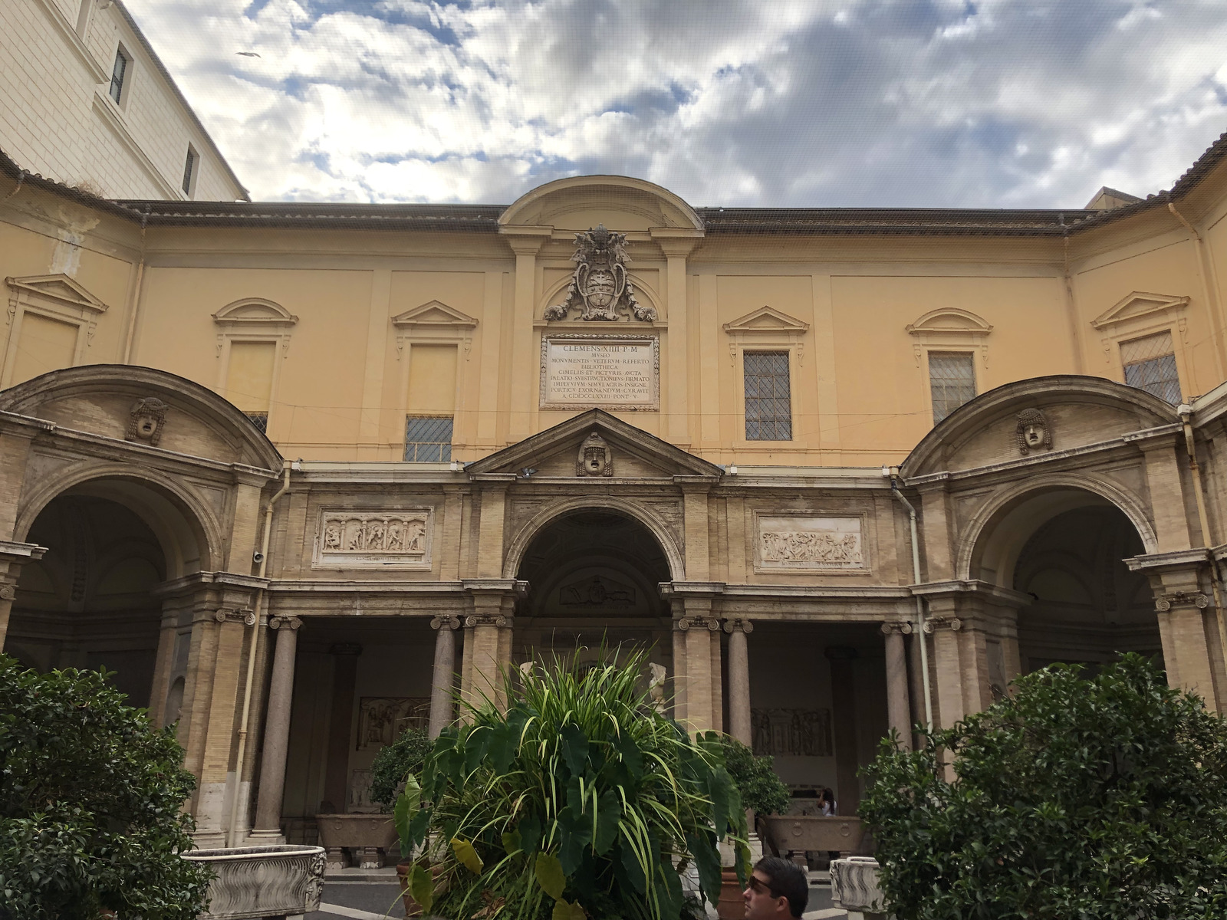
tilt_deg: +16.8
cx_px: 614
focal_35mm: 28
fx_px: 992
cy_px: 460
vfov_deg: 49.7
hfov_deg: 63.4
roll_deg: +0.2
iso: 20
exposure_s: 1/362
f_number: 1.8
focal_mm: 4
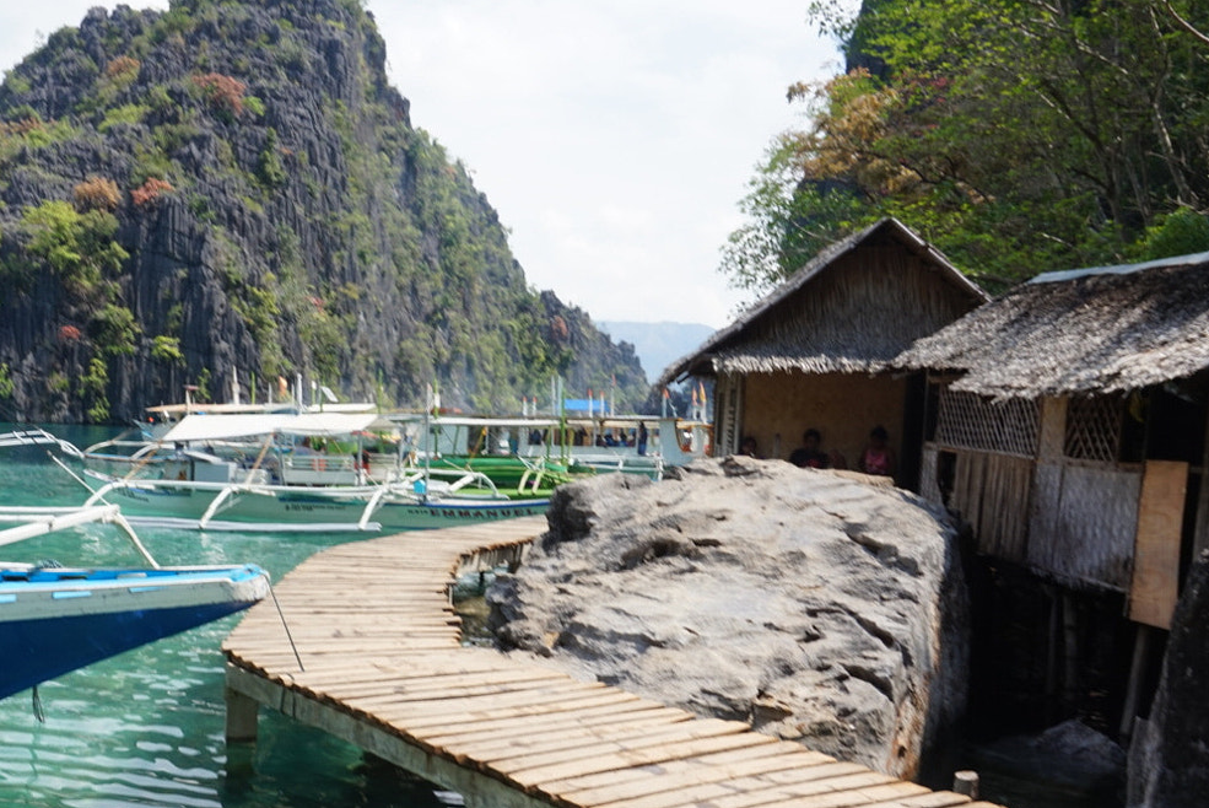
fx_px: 1310
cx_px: 422
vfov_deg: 34.1
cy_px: 487
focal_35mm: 39
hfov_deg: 48.8
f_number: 11
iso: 100
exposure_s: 1/80
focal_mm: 16
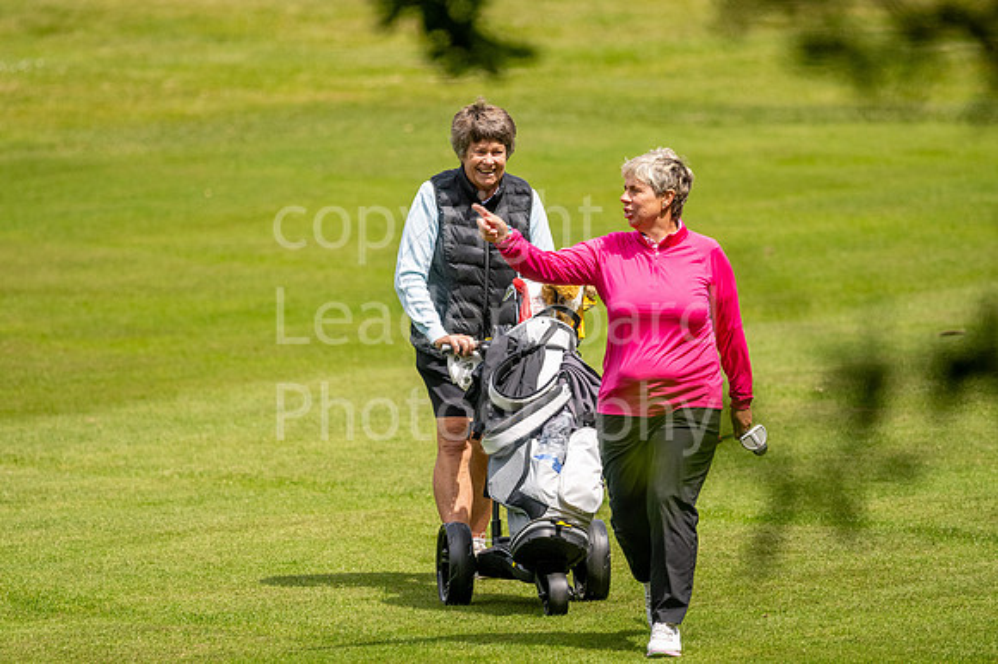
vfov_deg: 3.1
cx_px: 499
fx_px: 12467
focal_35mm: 450
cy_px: 332
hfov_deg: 4.6
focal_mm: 300
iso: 500
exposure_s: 1/3200
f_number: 4
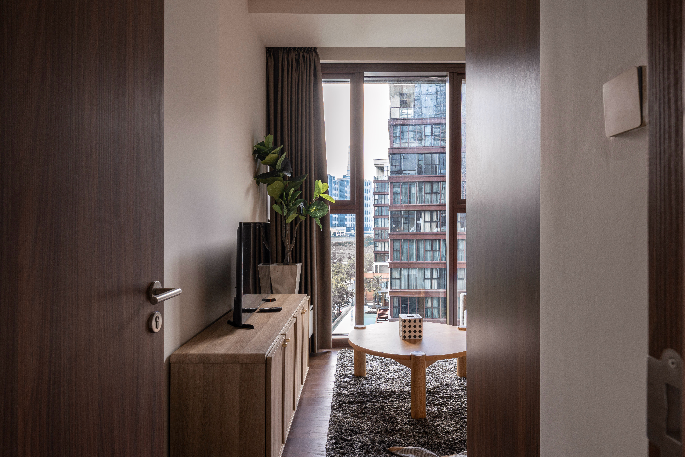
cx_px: 342
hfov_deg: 81.2
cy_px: 228
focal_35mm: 21
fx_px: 400
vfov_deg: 59.5
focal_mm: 14
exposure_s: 1/6
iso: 100
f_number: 8
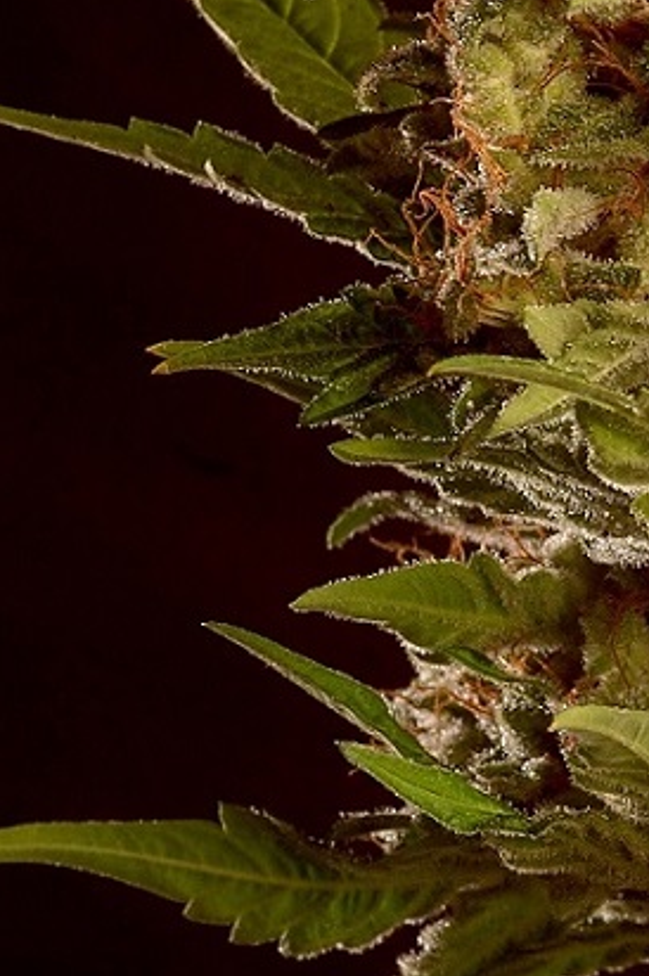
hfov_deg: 3.1
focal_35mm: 440
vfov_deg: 4.7
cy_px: 569
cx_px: 769
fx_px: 11928
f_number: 10
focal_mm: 105
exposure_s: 1/160
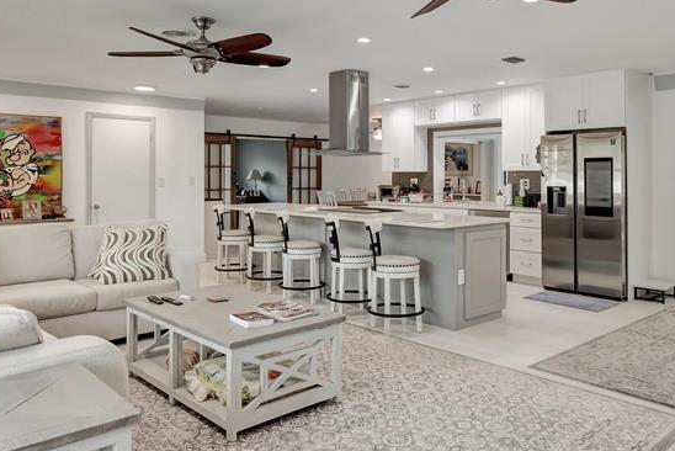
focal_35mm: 28
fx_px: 525
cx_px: 362
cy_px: 182
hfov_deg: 65.4
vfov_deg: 46.2
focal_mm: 10
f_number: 8
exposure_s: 1/30
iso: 1000
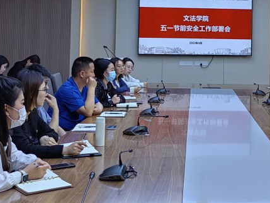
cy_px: 21
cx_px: 232
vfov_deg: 20.9
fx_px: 538
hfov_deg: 27.3
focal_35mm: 69
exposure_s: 1/365
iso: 50
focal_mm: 5.52
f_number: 1.9
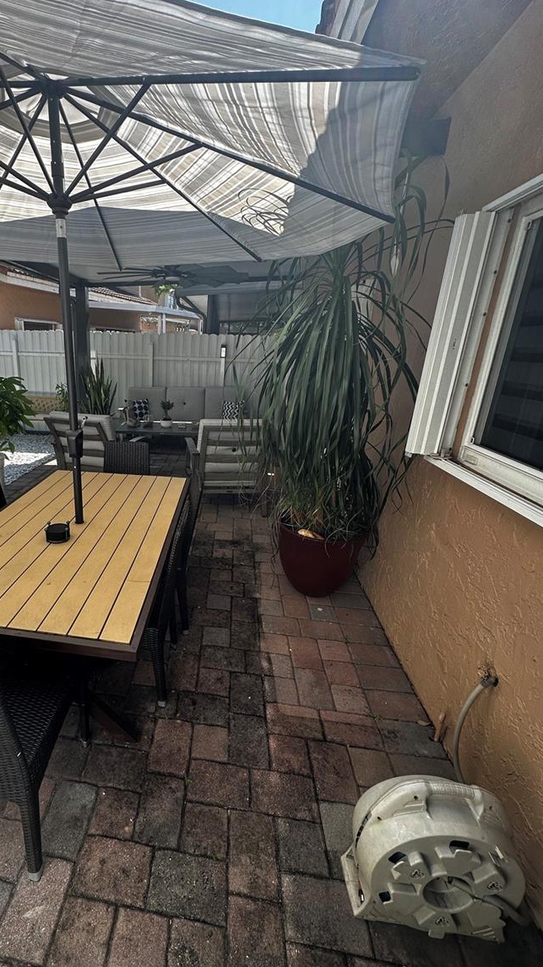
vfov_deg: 99.4
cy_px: 478
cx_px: 172
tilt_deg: -17.7
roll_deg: -2.3
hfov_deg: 64.9
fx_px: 410
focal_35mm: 16
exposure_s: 1/406
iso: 40
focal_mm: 2.22
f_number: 2.2
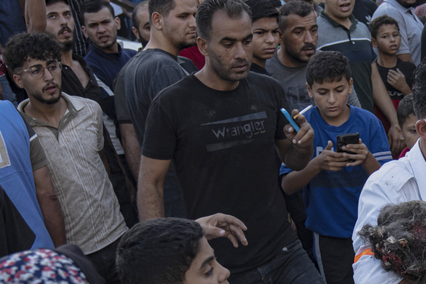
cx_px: 474
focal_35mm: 84
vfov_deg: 15.9
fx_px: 994
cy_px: 284
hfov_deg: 22.7
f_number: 3.2
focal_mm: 24
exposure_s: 1/1000
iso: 400
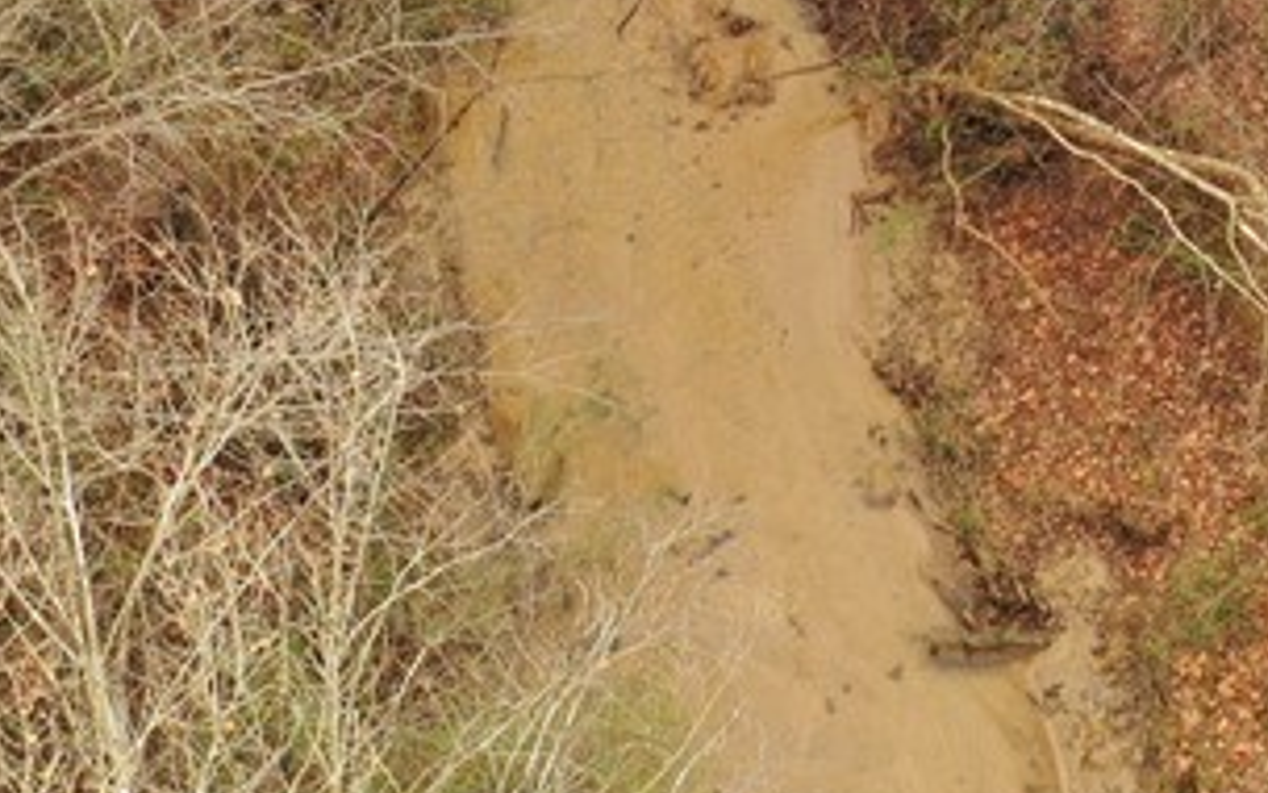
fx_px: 3525
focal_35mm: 102
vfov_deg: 12.3
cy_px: -371
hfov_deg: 19.6
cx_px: 1356
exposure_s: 1/80
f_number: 4
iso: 100
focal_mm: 10.26
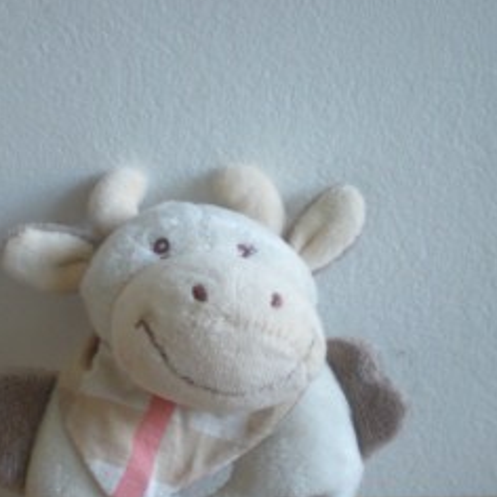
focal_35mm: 74
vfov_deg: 23.0
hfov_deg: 23.3
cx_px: 166
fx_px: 1202
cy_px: 413
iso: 200
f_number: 3.1
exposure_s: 1/32.2
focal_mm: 6.3
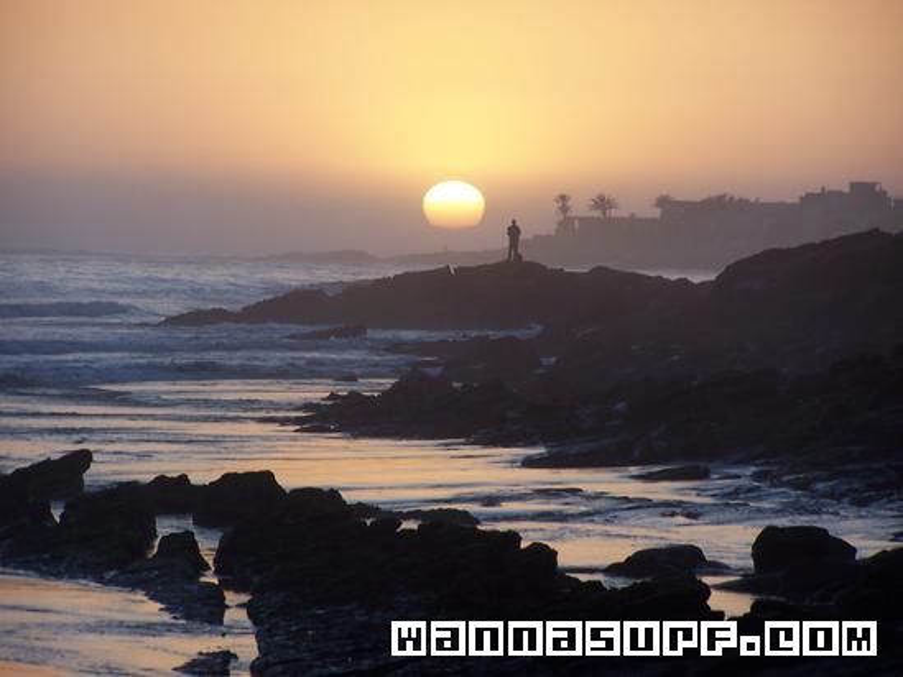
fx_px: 6732
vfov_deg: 5.8
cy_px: 338
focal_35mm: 258
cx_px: 452
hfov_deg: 7.7
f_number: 3.6
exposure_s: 1/250
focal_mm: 42.8
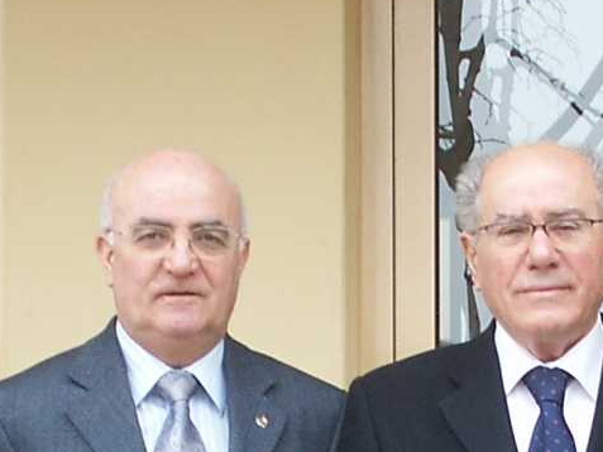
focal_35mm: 194
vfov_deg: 7.5
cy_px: 743
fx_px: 3380
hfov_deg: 10.1
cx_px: 540
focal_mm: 7.7
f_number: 3.5
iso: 50
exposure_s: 1/60
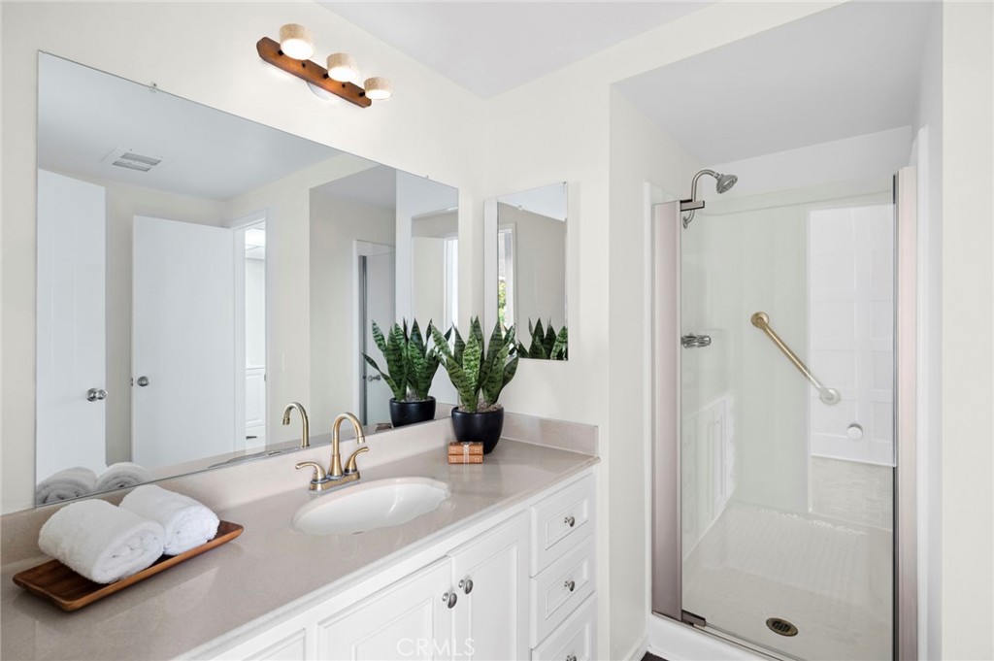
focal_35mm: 16
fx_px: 441
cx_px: 497
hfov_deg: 96.8
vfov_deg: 73.7
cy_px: 330
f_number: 8
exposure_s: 1.3
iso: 160
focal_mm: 16
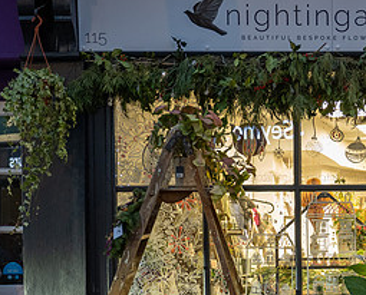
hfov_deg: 15.0
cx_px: 411
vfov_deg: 12.4
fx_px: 1348
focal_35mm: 124
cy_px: 274
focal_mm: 37
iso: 640
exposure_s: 1/50
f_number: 3.2
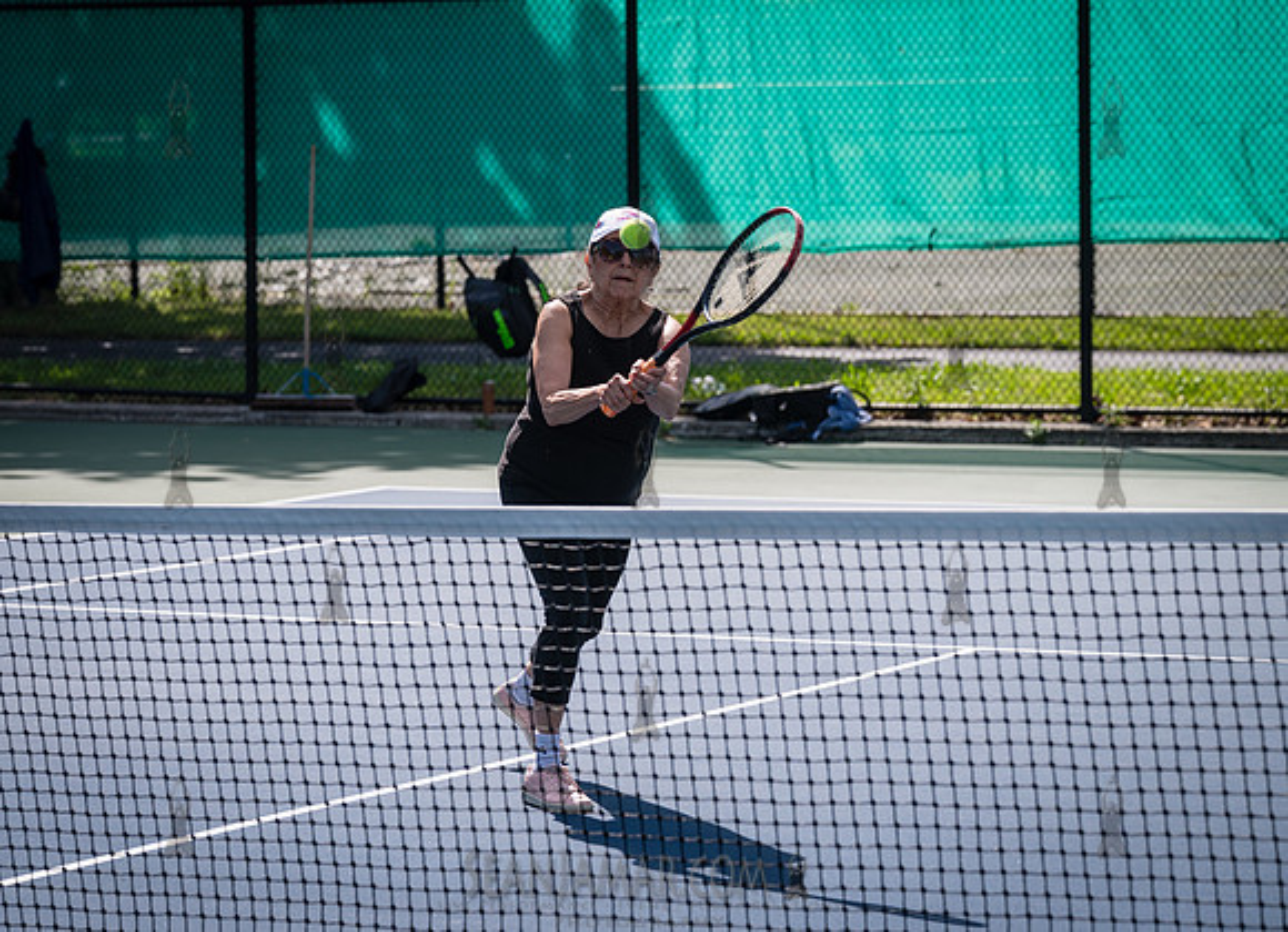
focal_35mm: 119
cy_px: 477
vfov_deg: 12.2
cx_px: 570
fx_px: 4379
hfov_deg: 16.7
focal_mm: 103
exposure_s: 1/1250
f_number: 4.5
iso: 200
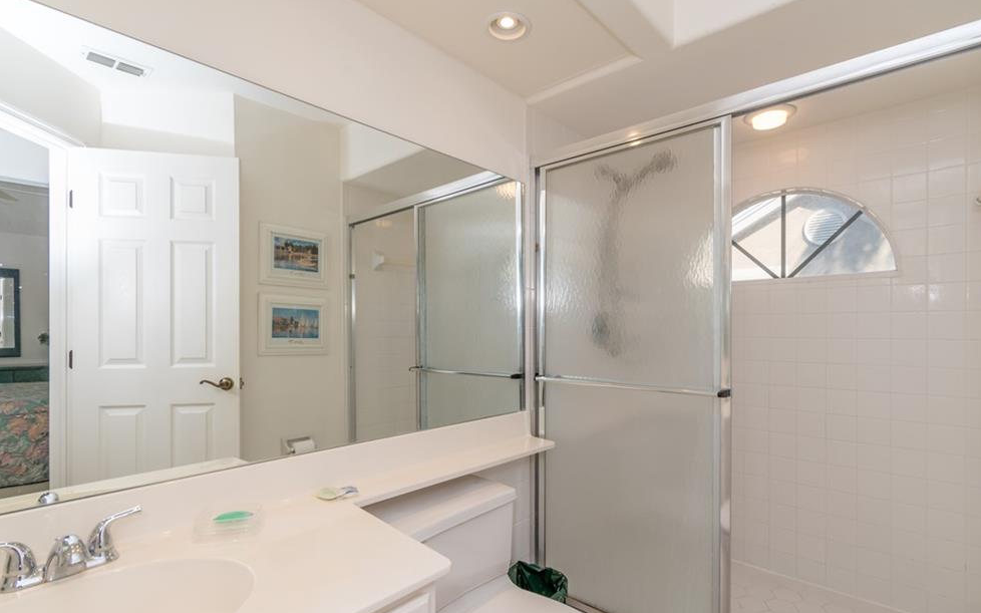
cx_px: 497
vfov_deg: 71.2
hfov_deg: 97.8
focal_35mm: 16
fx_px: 428
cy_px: 323
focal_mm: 10
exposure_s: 1/60
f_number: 8
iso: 200
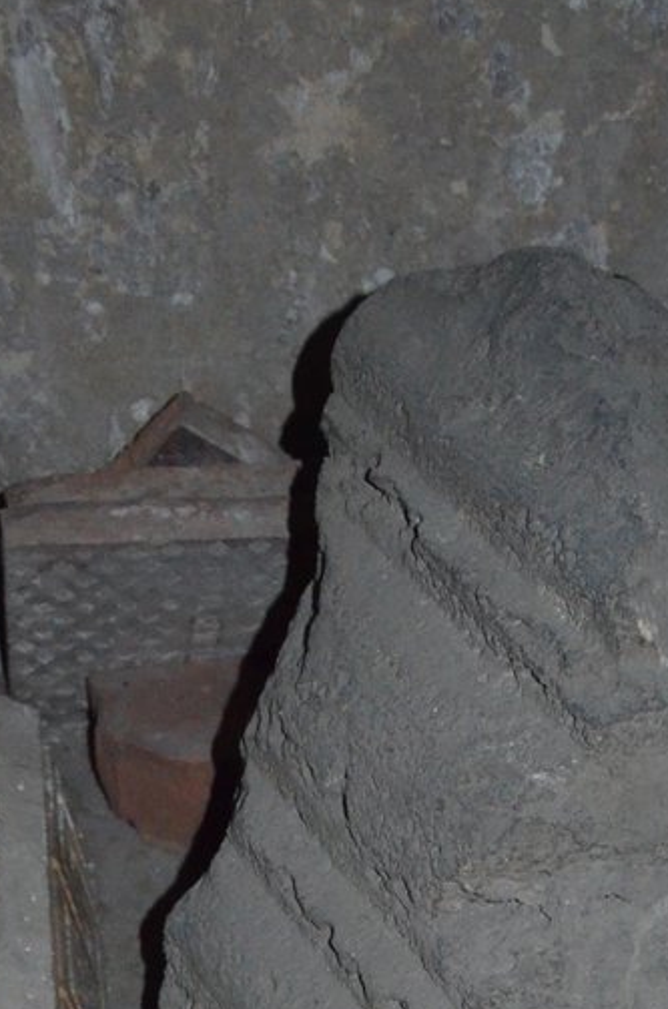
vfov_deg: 19.8
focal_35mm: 90
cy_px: 1489
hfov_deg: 15.1
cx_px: 465
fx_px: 2517
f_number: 3.8
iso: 3200
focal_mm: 20
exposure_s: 1/60
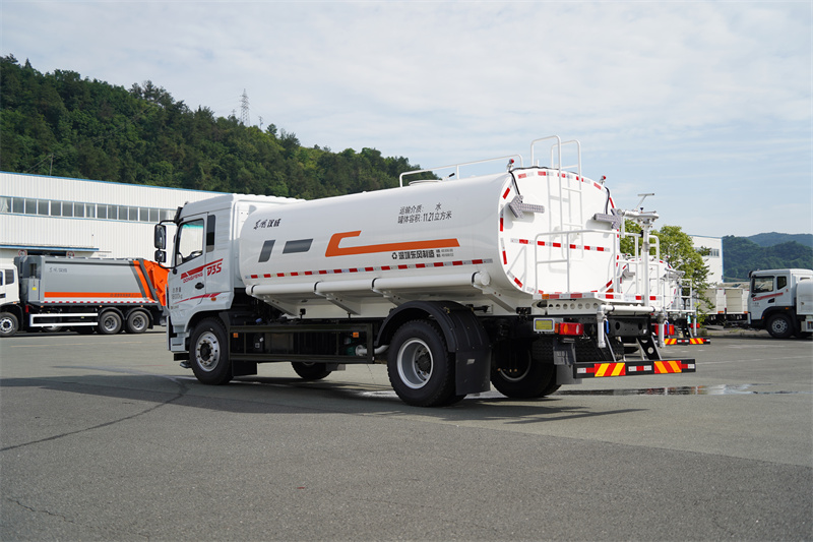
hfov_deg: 50.7
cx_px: 406
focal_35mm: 38
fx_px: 858
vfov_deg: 35.0
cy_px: 271
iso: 100
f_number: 3.2
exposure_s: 1/1250
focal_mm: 38
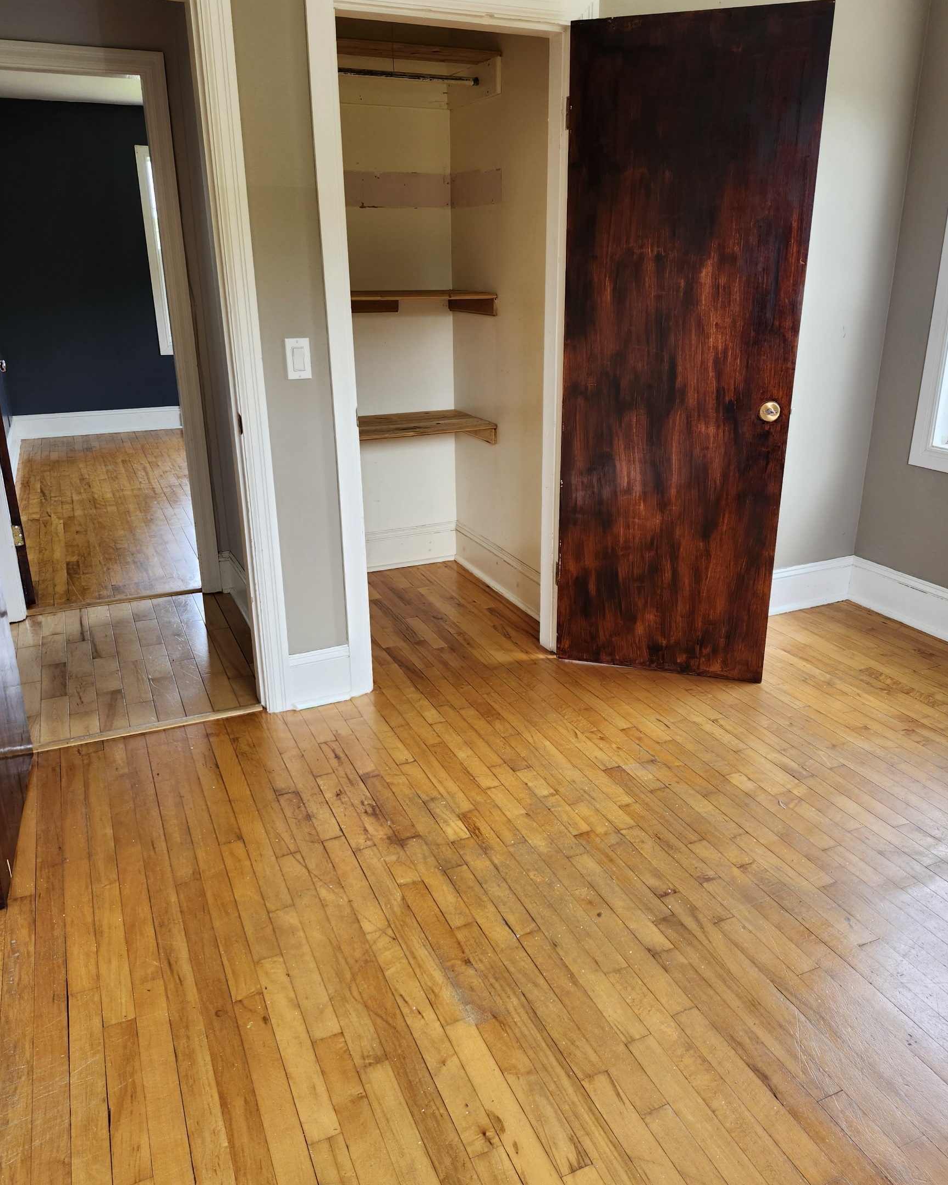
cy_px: 571
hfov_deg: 56.8
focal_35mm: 25
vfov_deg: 68.1
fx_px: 877
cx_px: 486
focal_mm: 5.54
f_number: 1.8
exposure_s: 1/182
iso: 100
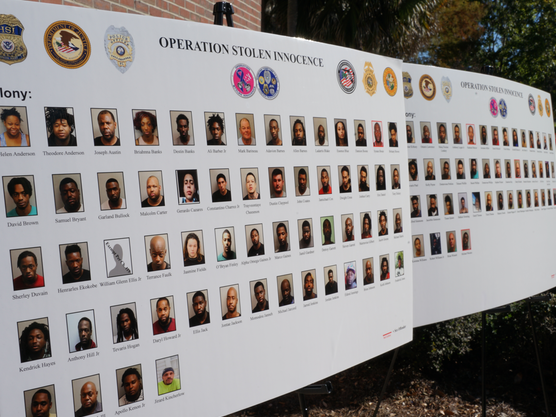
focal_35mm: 40
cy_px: 229
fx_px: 642
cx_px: 252
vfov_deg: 35.9
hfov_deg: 46.7
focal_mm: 32
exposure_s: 1/60
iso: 125
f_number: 25
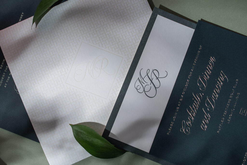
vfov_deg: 22.6
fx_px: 412
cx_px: 124
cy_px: 82
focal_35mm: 60
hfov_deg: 33.4
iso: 100
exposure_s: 1/250
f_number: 5.6
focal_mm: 40
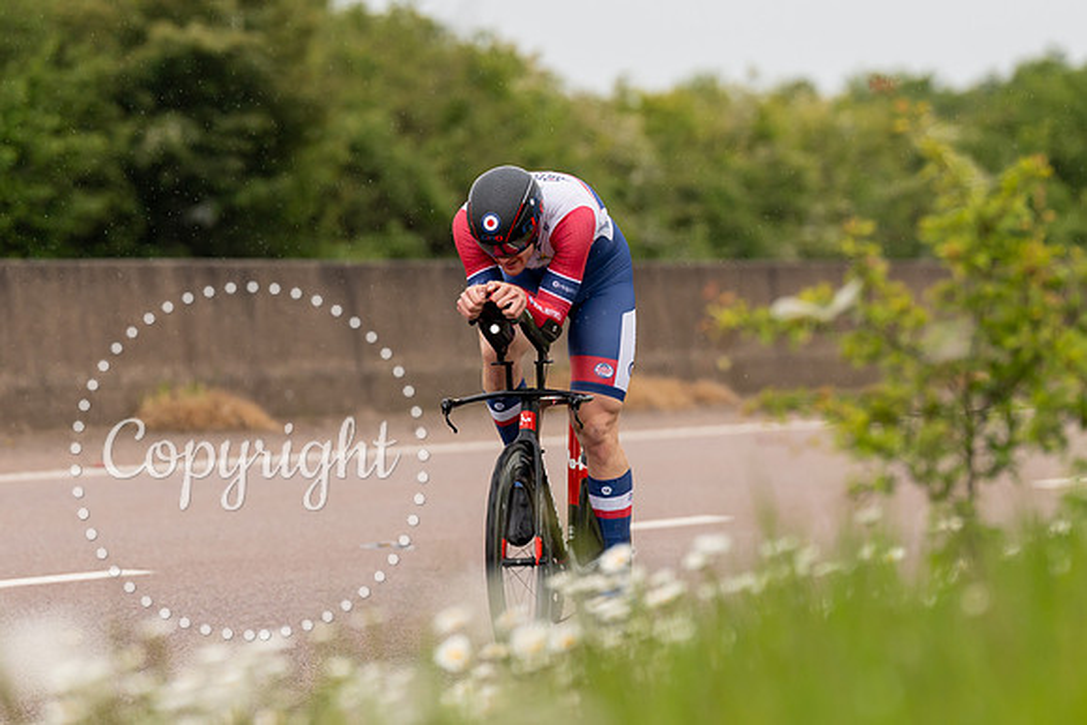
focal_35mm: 359
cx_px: 517
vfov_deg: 3.8
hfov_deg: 5.7
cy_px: 294
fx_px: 10848
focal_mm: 200
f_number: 3.5
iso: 320
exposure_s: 1/1000
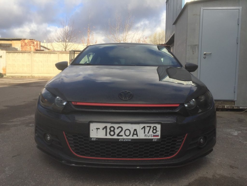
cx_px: 124
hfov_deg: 61.7
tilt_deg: -2.4
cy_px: 93
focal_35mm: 29
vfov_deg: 48.2
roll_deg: -3.1
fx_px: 207
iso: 32
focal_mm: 4.15
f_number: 2.2
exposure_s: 1/1068
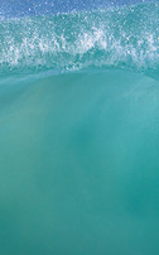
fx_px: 20343
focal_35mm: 2930
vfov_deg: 0.7
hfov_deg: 0.4
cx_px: 313
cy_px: 145
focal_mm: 1000
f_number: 11
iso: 1400
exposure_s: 1/2000
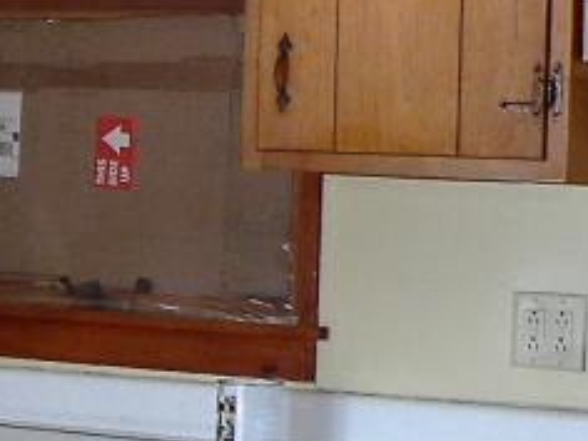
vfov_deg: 9.5
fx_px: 2650
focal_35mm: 156
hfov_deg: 12.3
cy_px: 311
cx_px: -159
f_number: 2.8
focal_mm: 6
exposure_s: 1/30
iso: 100
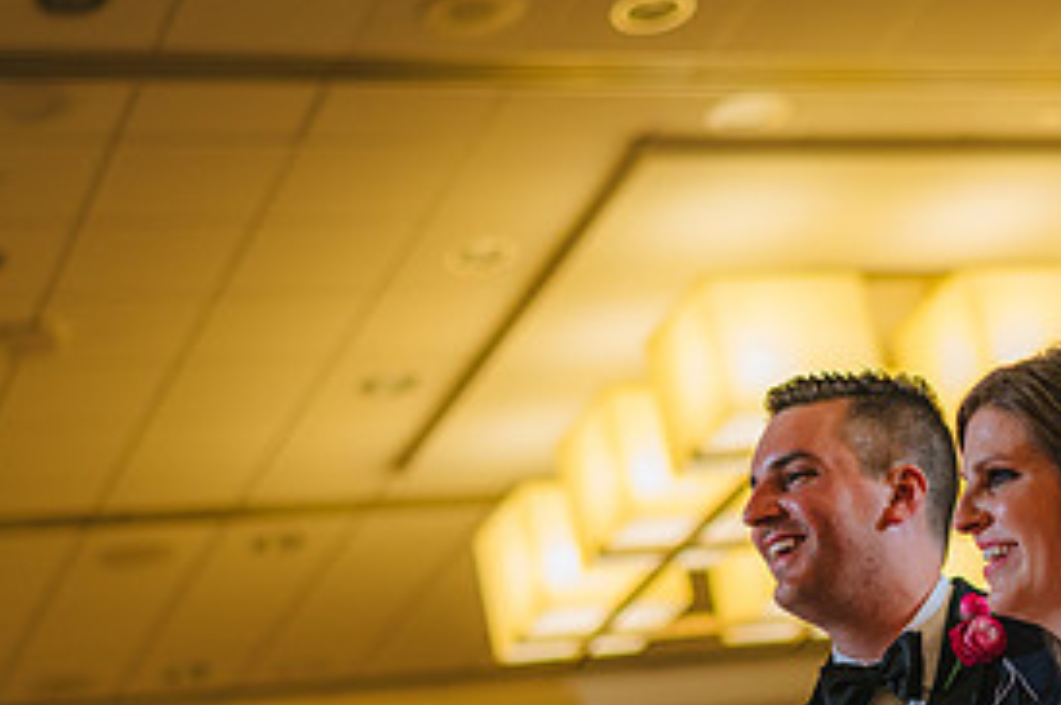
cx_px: 891
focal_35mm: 106
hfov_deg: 19.1
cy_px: 629
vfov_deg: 12.8
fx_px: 3120
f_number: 2.2
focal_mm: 50
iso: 400
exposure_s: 1/160
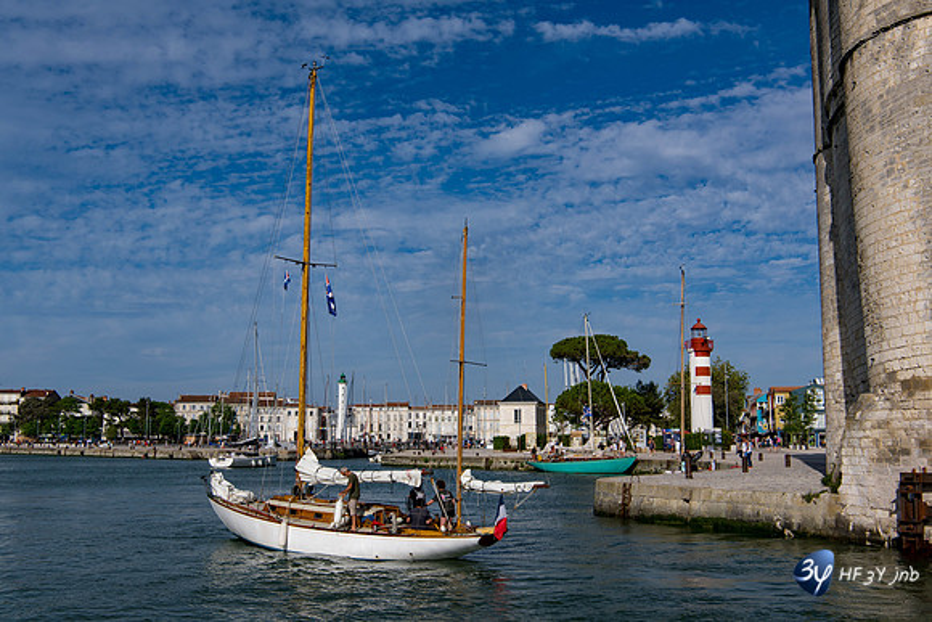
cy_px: 311
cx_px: 466
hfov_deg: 53.1
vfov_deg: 36.9
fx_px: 932
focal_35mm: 36
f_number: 11
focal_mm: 36
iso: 64
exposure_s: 1/500
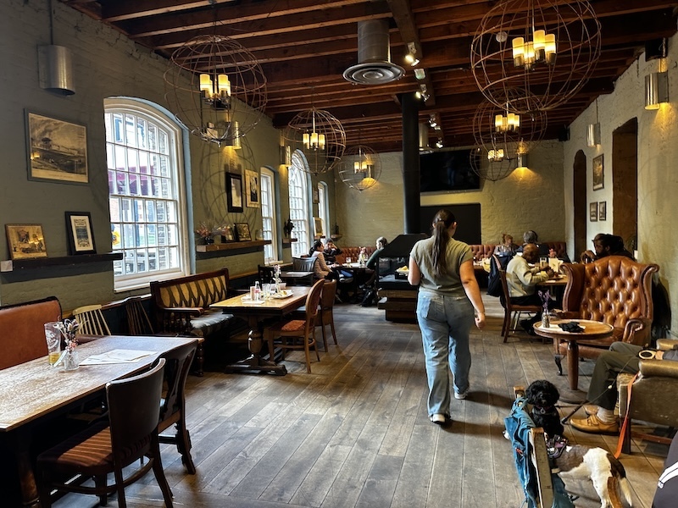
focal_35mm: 24
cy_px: 254
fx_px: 470
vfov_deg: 56.8
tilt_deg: -0.1
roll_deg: -0.2
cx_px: 339
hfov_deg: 71.6
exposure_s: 1/50
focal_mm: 6.86
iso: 160
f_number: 1.78
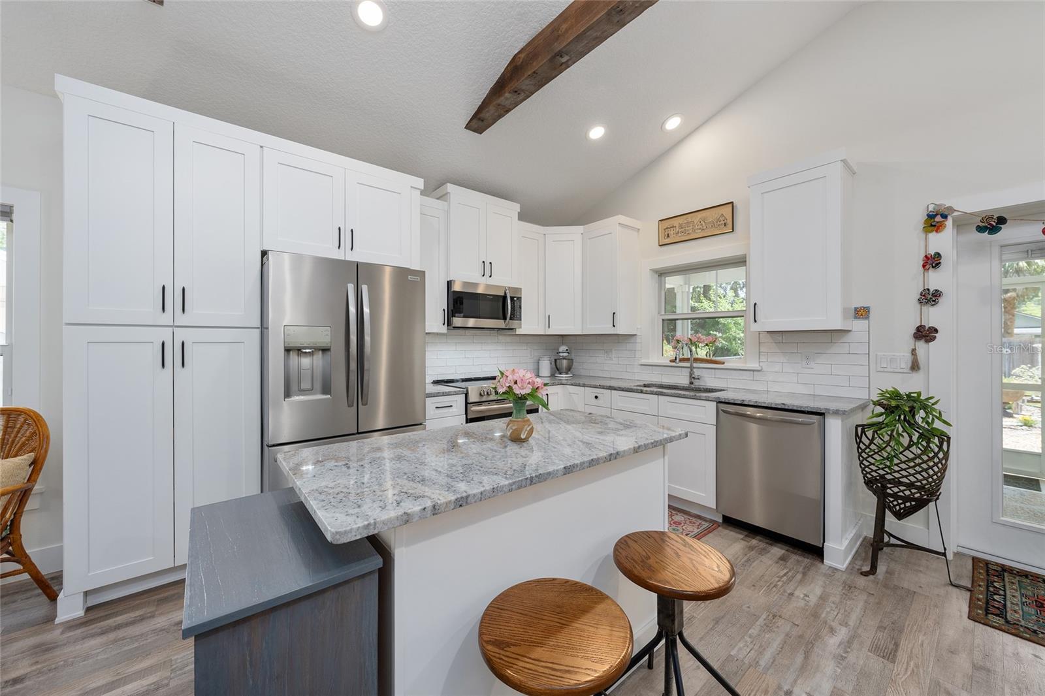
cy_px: 348
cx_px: 522
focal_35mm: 14
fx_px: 406
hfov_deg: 104.3
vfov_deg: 81.2
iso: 320
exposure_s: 1/13
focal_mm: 14
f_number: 7.1
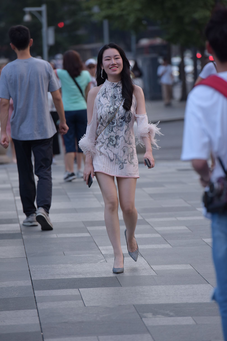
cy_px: 170
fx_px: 1890
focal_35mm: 200
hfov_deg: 6.9
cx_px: 114
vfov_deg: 10.3
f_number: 4
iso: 640
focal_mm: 200
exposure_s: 1/800
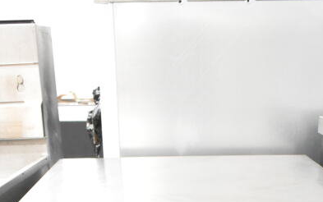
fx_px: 564
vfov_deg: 18.1
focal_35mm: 64
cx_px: 171
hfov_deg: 32.0
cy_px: 305
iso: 3200
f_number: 3.5
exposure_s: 1/30
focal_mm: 18
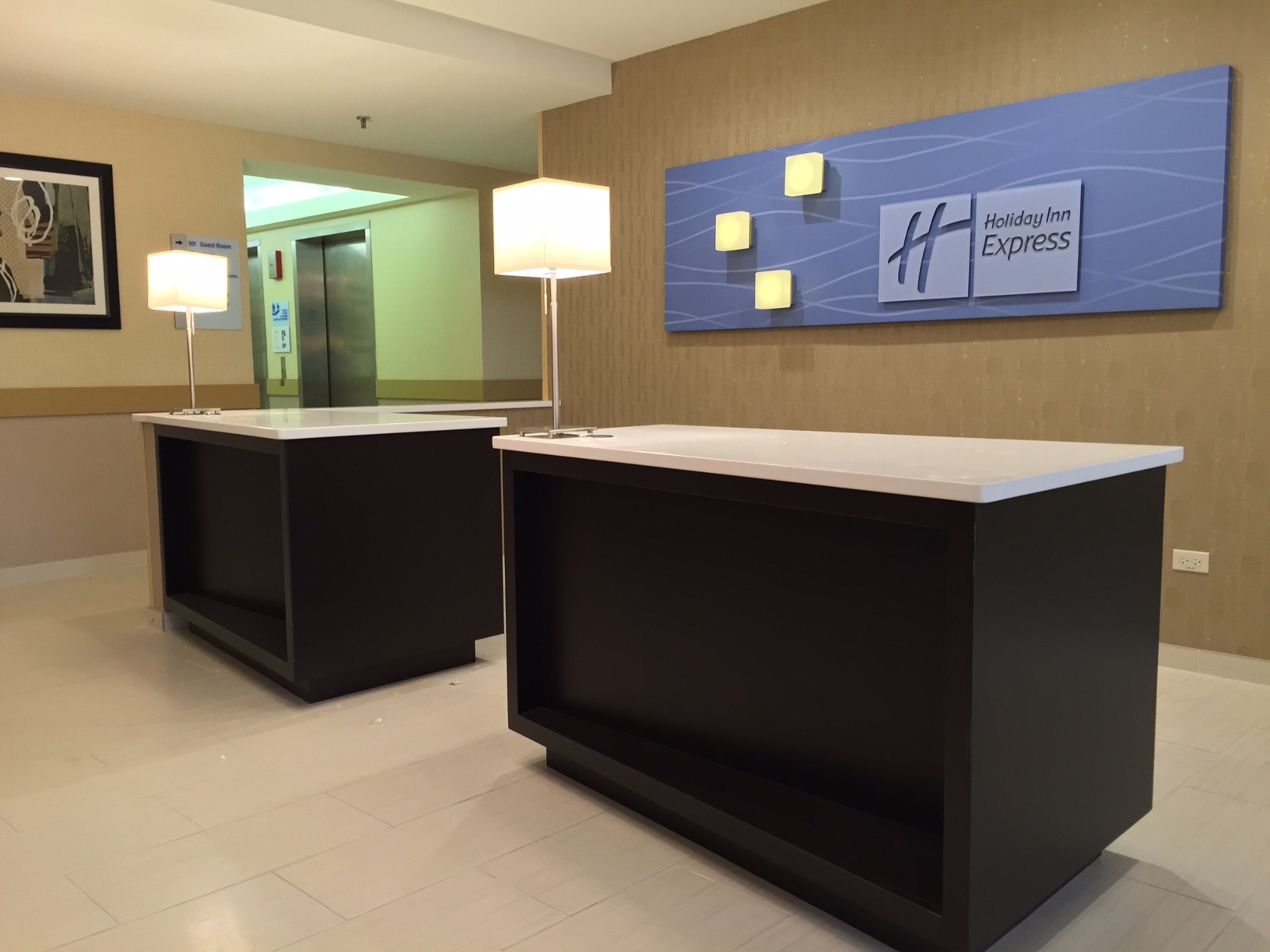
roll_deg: -0.4
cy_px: 476
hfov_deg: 61.7
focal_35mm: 29
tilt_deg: -6.1
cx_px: 635
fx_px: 1064
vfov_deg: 48.2
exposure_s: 1/30
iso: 100
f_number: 2.2
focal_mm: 4.15
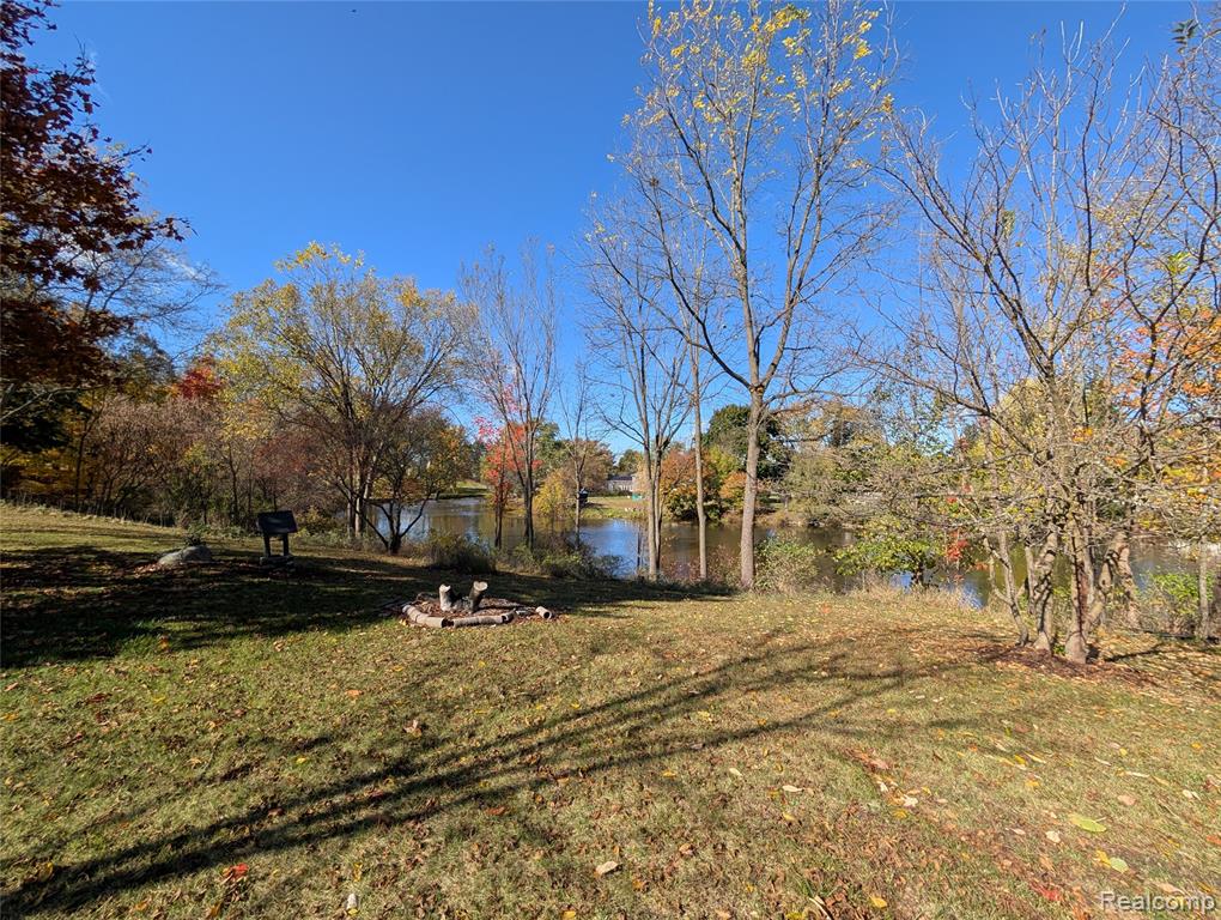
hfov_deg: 110.5
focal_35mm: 12
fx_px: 424
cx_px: 610
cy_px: 460
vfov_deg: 94.6
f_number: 1.7
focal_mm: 2.02
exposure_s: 1/2092
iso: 51
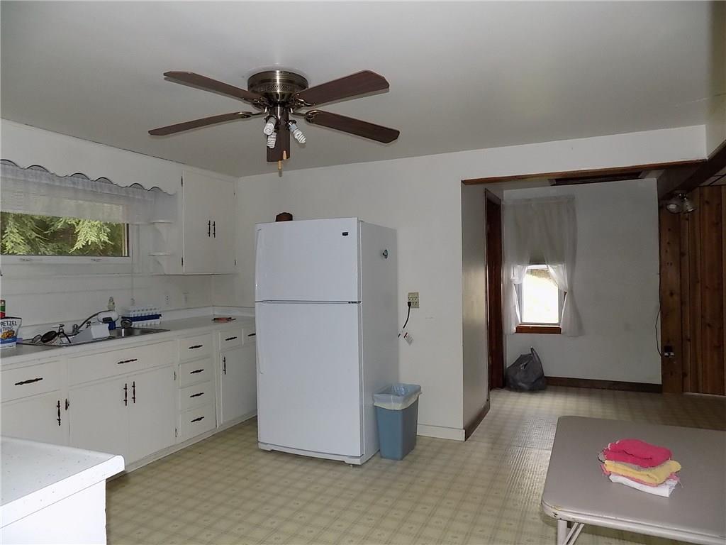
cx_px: 363
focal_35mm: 23
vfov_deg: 58.9
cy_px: 272
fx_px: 482
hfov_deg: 73.9
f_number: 3.1
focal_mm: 4
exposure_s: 1/30
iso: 200
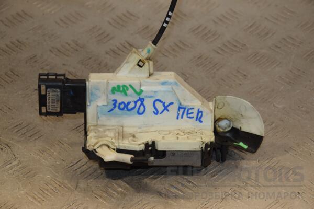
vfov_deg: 11.4
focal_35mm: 120
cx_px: 157
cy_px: 104
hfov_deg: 17.1
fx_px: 1047
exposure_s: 1/200
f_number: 7.1
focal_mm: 80
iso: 800
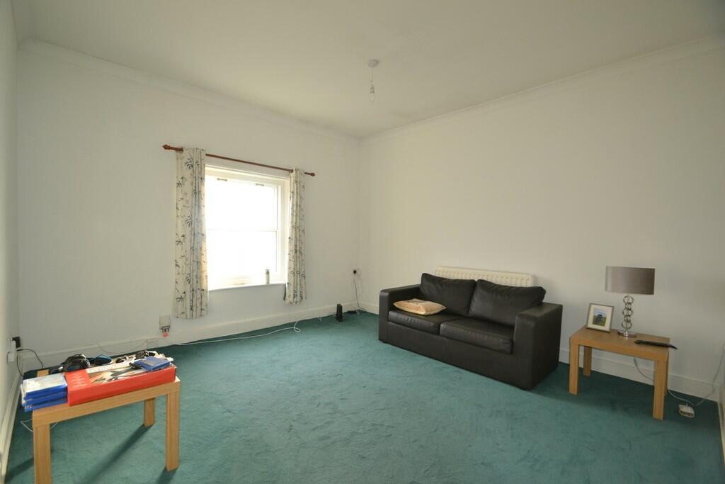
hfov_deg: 100.4
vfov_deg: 77.3
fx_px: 302
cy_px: 242
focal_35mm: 15
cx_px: 362
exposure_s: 1/60
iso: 400
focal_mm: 10
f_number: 3.5
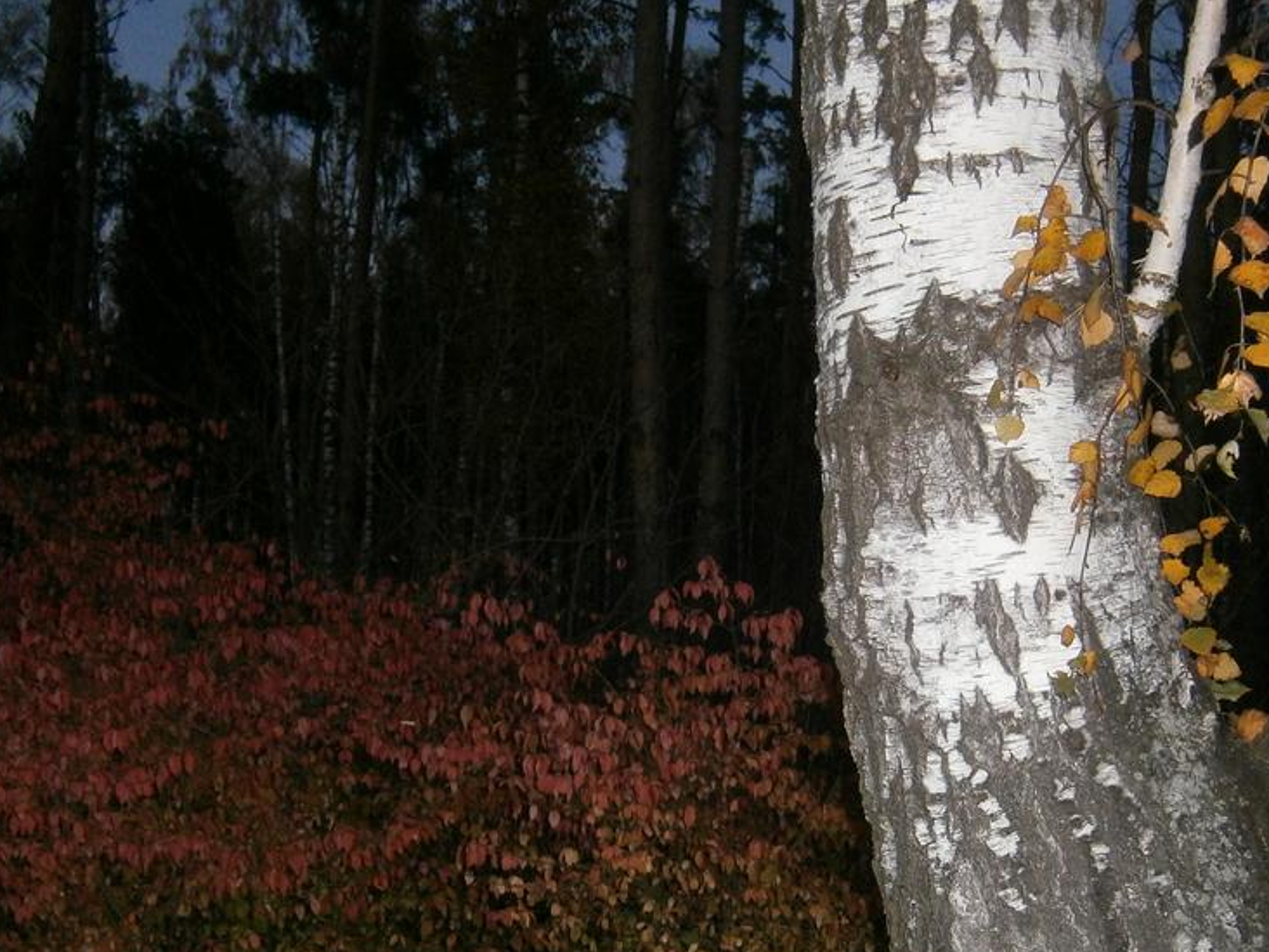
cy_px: 600
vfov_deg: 32.0
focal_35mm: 45
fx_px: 1650
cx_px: 715
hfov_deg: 42.0
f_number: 2.8
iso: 200
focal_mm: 4.7
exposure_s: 1/30
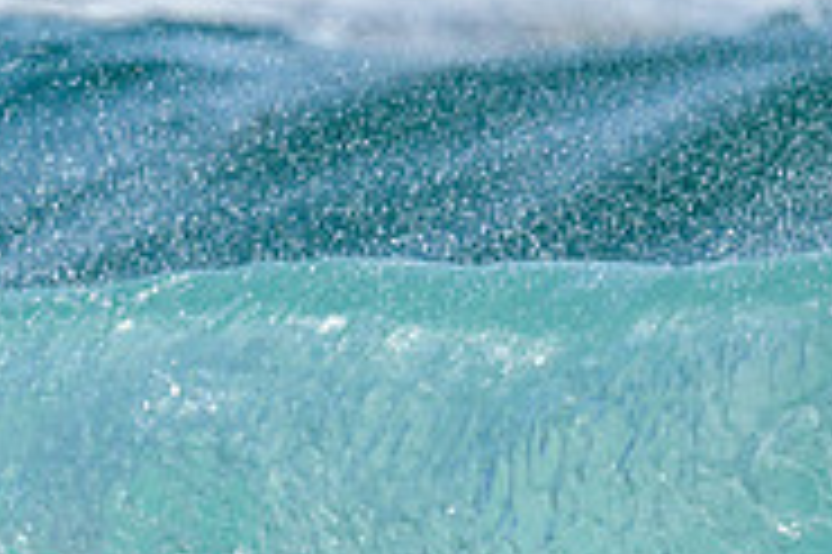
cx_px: -425
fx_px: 79268
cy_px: 642
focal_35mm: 3433
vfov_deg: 0.4
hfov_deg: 0.6
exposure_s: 1/2000
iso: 250
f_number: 6.3
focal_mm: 800
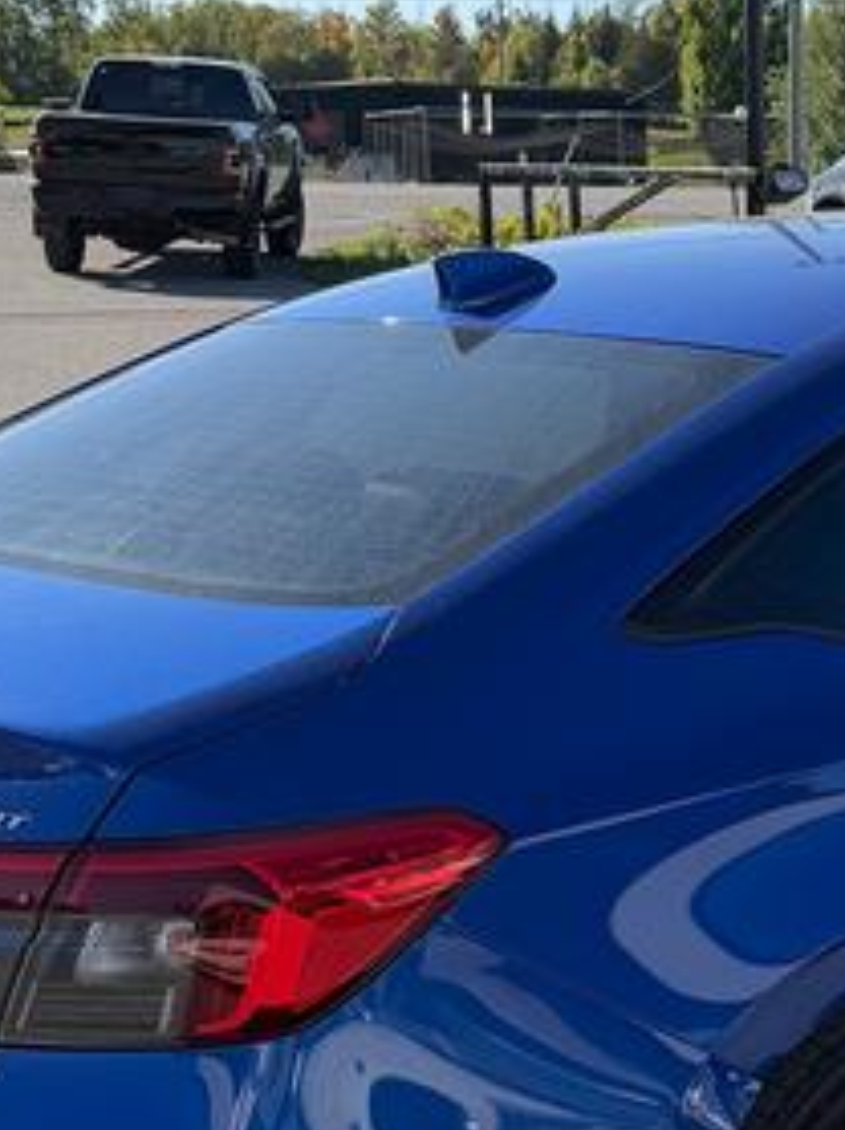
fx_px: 2706
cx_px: 788
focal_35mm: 83
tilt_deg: -11.5
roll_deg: -0.7
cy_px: 728
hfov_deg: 17.4
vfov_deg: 23.5
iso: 80
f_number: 1.78
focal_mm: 6.76
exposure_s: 1/3759
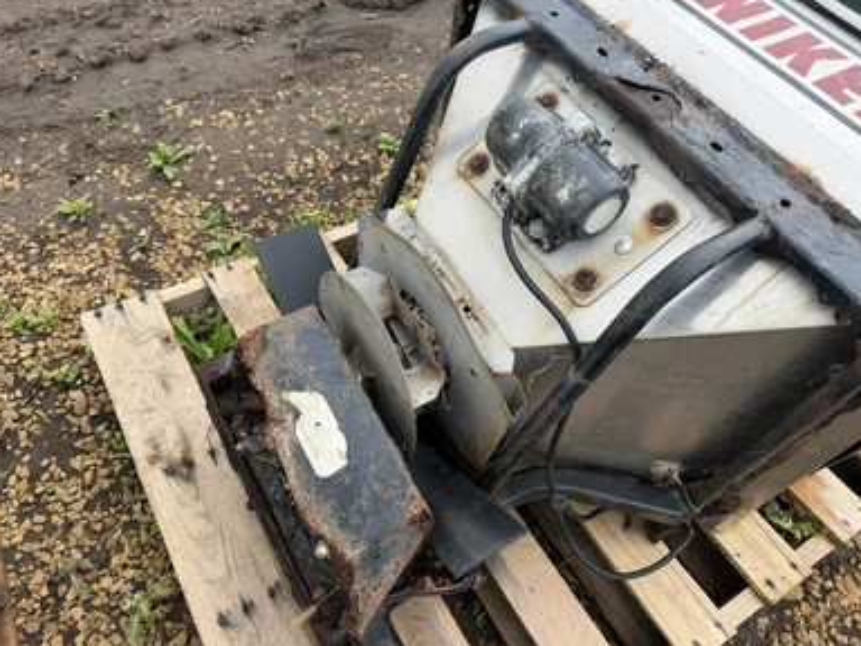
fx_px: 622
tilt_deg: -51.8
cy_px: 321
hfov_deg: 69.4
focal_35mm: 25
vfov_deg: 54.9
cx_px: 435
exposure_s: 1/1091
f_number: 1.78
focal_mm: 6.76
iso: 80
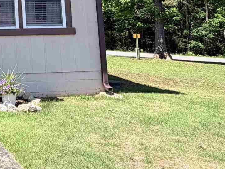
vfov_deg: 23.5
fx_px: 384
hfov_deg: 27.8
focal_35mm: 59
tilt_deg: +8.4
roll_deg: +1.6
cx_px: -58
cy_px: -11
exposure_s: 1/770
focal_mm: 2.22
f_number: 2.2
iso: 32
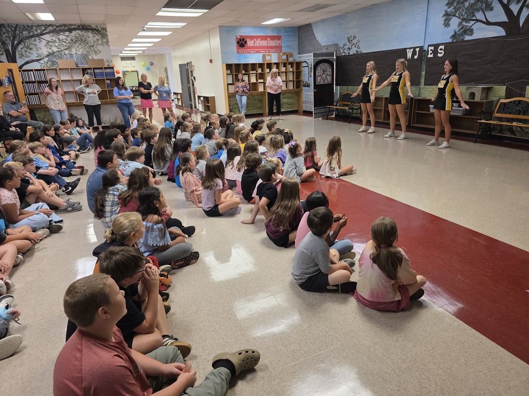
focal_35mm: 23
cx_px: 264
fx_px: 351
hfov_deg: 73.9
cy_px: 198
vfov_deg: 58.9
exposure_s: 1/120
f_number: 1.7
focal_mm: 6.3
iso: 320
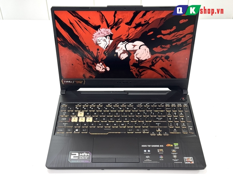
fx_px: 323
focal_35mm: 48
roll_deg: +1.6
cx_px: 116
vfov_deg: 30.3
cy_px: 88
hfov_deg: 39.7
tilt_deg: -40.6
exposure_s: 1/99
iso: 100
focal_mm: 6.76
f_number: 1.78
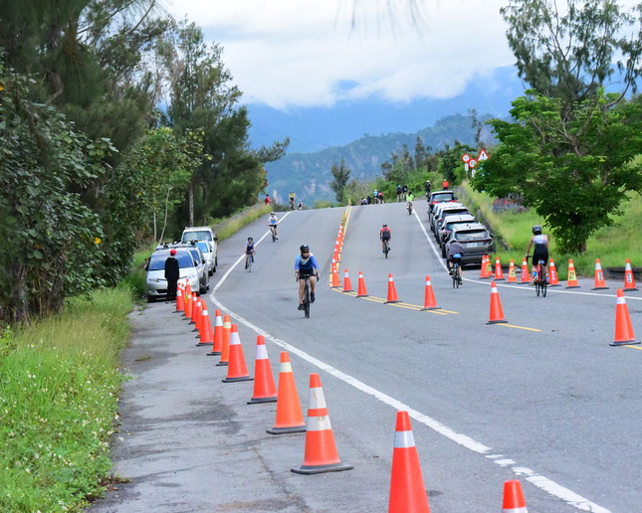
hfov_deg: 15.4
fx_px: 2375
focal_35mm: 125
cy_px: 257
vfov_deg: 12.3
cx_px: 319
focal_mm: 110
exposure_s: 1/2500
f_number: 13
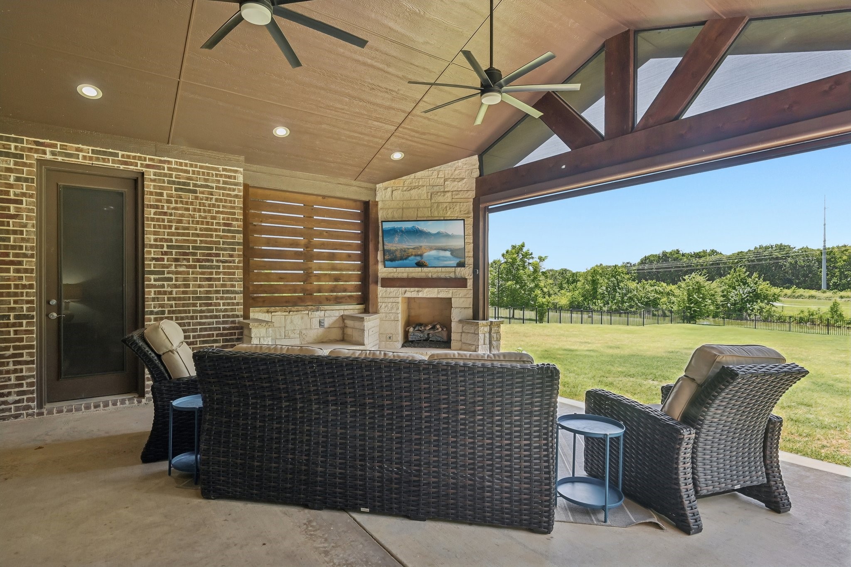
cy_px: 284
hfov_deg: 88.4
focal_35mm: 18
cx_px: 426
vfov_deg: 65.9
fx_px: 437
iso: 400
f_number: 8
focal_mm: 18.5
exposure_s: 1/80
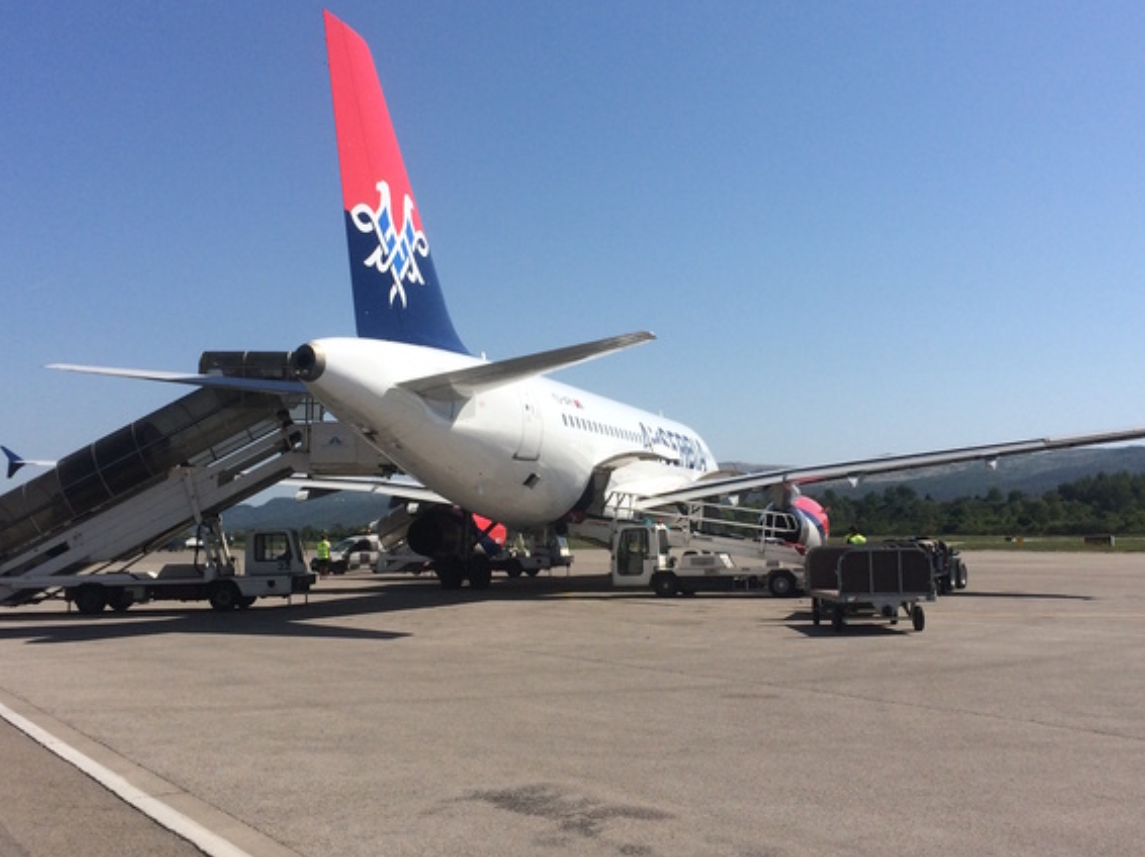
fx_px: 1356
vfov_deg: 35.1
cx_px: 591
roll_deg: +1.5
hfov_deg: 45.8
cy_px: 388
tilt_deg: +5.6
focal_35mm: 41
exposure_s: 1/4115
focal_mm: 4.15
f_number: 2.2
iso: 32
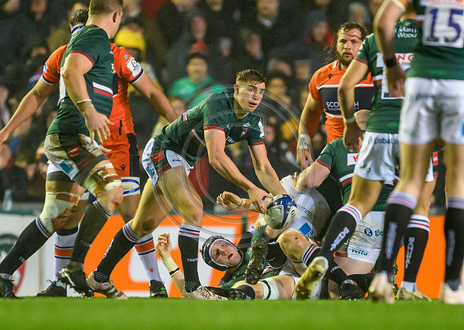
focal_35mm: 1072
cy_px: 296
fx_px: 14106
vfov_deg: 1.3
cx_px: 230
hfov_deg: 1.9
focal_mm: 560
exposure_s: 1/1000
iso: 8000
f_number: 4
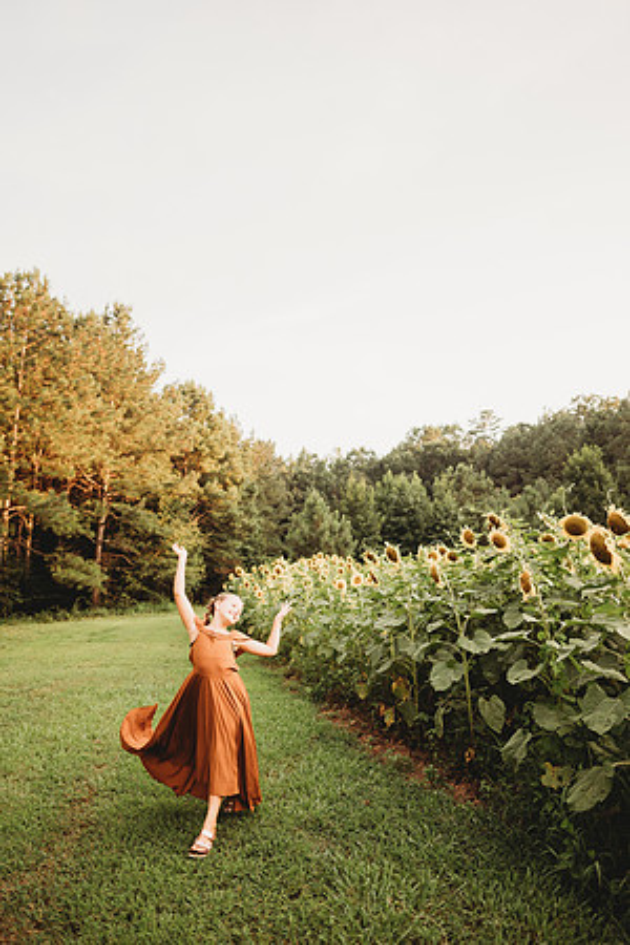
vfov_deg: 73.7
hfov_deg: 53.1
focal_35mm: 24
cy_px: 472
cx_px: 315
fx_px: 630
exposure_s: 1/400
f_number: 2.2
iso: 125
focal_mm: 24
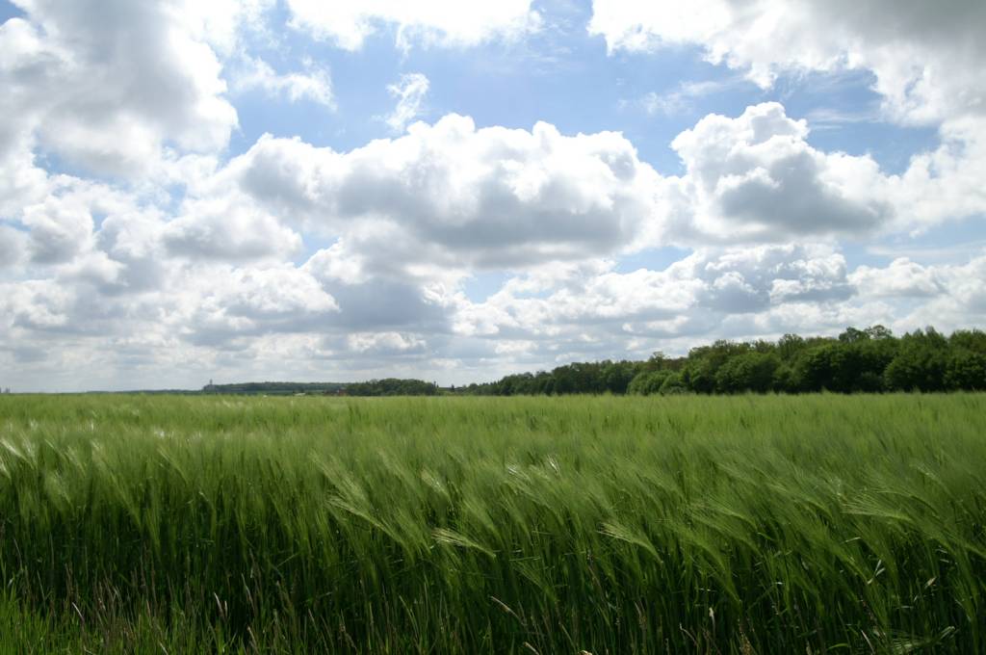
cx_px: 493
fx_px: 739
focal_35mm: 27
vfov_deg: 47.8
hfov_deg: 67.4
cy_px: 328
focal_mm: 18
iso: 100
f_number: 8
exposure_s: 1/800
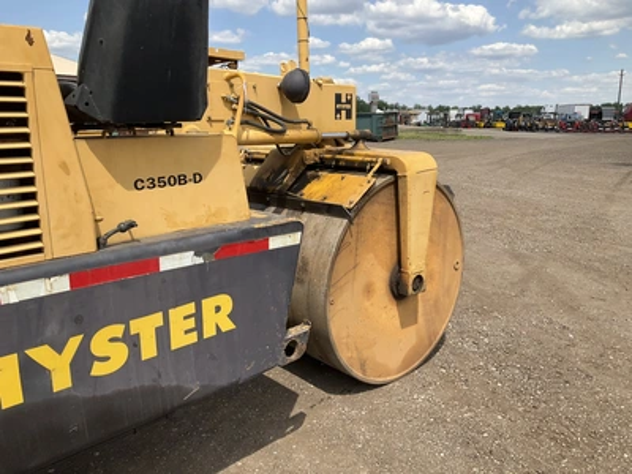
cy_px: 237
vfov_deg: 48.2
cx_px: 316
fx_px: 529
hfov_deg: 61.7
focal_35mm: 29
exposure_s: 1/1577
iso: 25
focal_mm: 3
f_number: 1.8
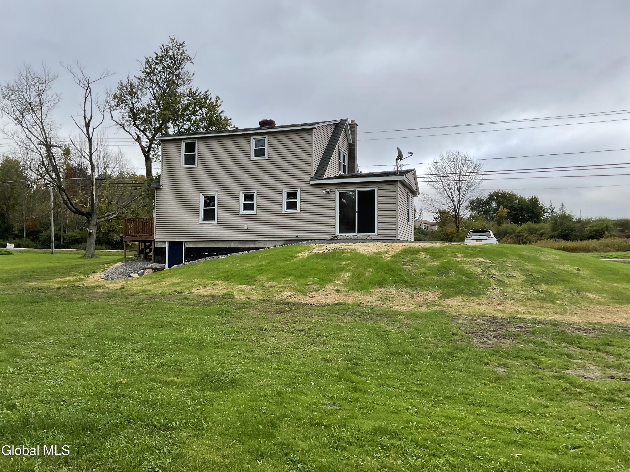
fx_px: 528
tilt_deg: +3.6
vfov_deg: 48.2
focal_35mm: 29
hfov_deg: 61.7
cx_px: 315
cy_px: 236
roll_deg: -0.8
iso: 16
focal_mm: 3
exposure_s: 1/562
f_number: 1.8
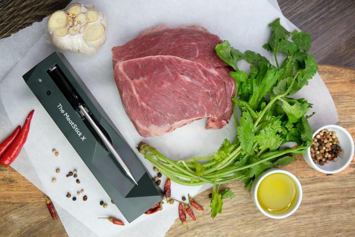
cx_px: 178
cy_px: 118
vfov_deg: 36.9
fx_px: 355
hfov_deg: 53.1
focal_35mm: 36
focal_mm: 24.3
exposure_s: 1/100
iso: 1000
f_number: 3.2
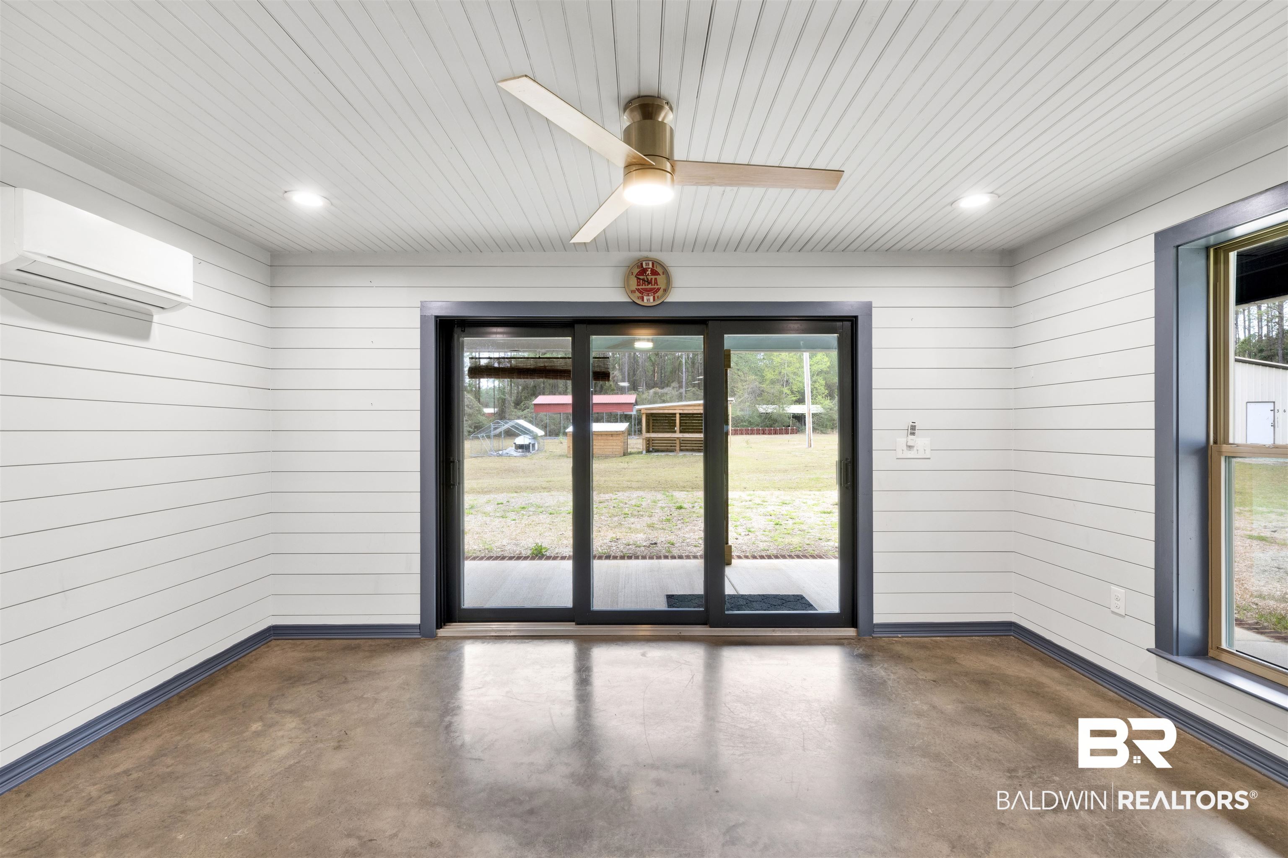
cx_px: 644
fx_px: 537
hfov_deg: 100.4
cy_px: 429
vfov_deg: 77.3
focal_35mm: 15
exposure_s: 1/3
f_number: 14
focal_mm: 15
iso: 400
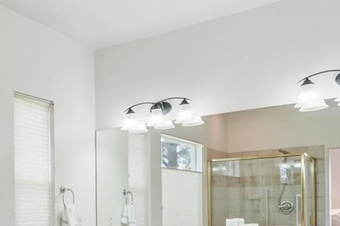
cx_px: -72
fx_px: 453
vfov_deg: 26.9
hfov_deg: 33.2
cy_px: 210
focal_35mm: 48
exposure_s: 1/30
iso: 800
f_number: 8
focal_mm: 10
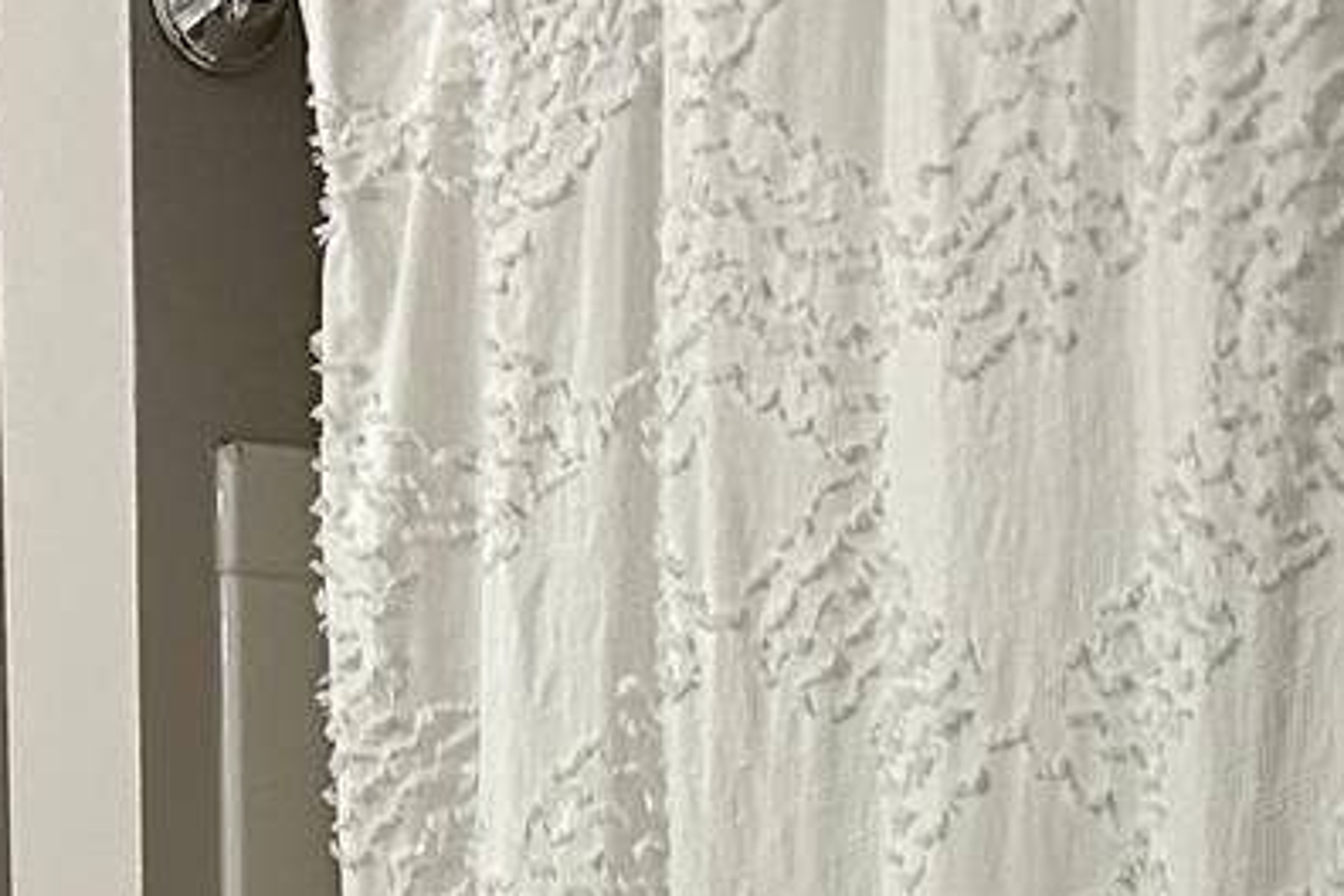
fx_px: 5226
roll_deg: +1.2
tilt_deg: -8.0
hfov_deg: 14.3
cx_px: -210
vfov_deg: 8.5
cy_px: 2484
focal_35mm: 140
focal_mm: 5.7
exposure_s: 1/120
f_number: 1.5
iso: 100
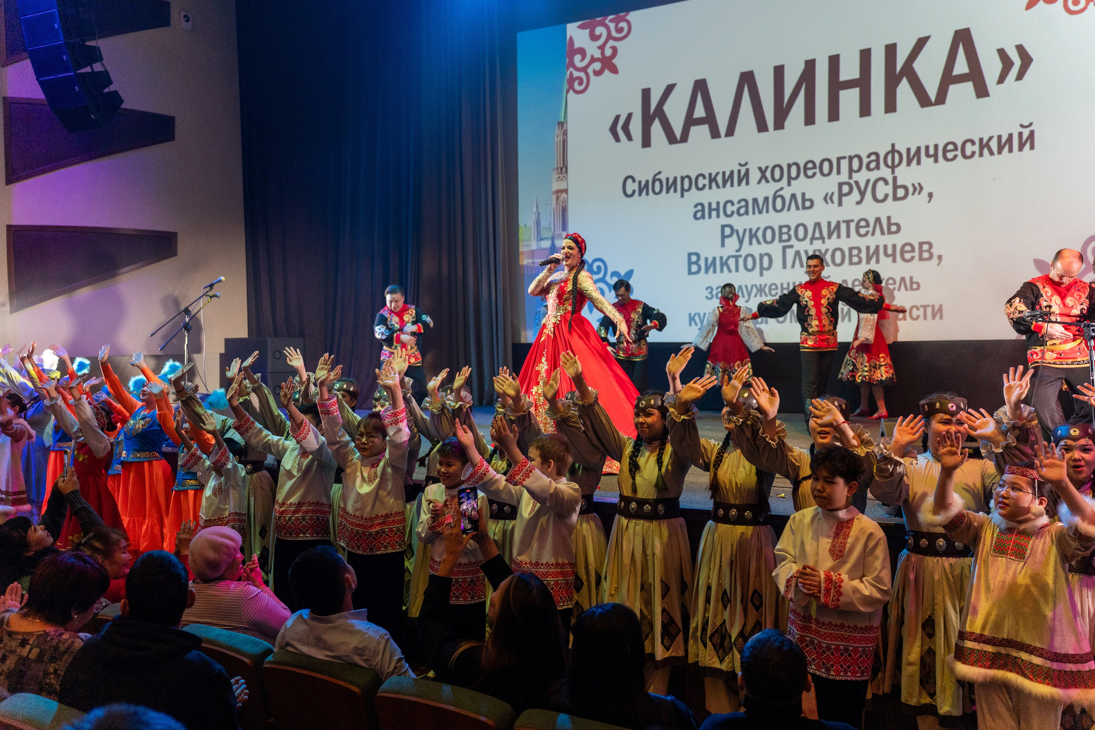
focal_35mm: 28
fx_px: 852
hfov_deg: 65.5
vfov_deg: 46.4
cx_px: 548
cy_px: 365
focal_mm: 28
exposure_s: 1/320
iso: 2500
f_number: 2.8
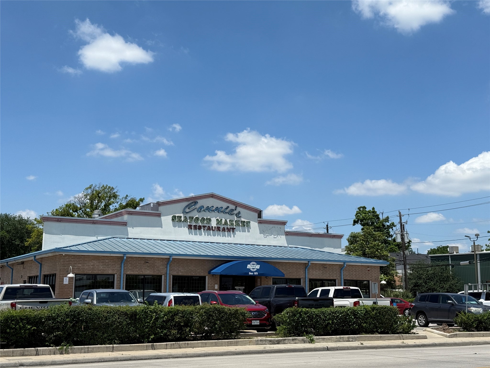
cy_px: 184
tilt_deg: +9.6
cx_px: 245
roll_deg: -0.5
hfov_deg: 39.7
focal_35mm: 48
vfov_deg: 30.3
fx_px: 679
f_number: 1.78
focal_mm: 6.76
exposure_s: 1/7143
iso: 64
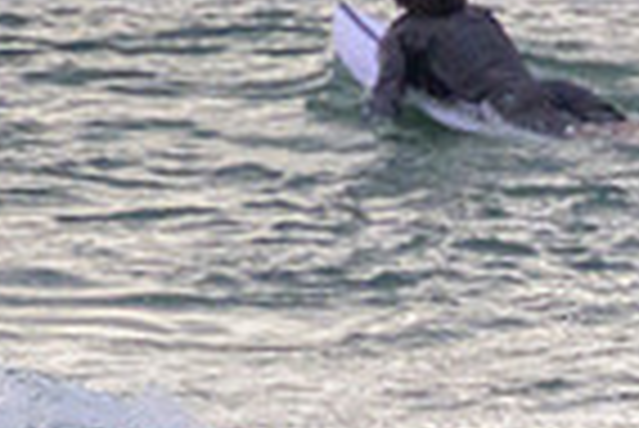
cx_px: 1089
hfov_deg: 0.6
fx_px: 58012
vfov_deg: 0.4
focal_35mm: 3265
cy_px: 750
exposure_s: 1/2000
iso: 2500
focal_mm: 800
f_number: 11
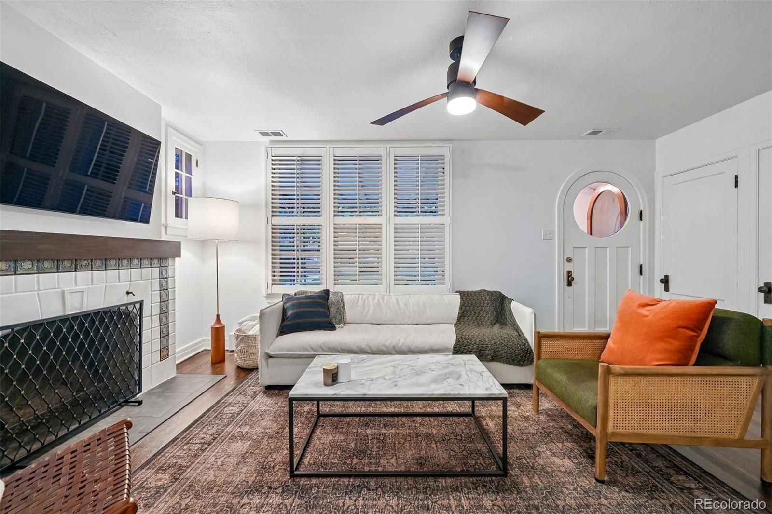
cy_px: 257
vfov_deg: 81.2
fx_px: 300
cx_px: 386
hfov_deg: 104.3
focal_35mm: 14
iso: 400
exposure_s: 1/3.33
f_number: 10
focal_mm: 14
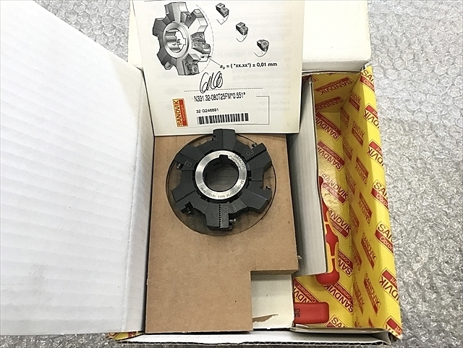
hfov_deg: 63.4
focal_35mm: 28
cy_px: 174
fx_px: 375
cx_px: 232
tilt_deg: -72.9
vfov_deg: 49.7
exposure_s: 1/30
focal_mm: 3.99
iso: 25
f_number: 1.8
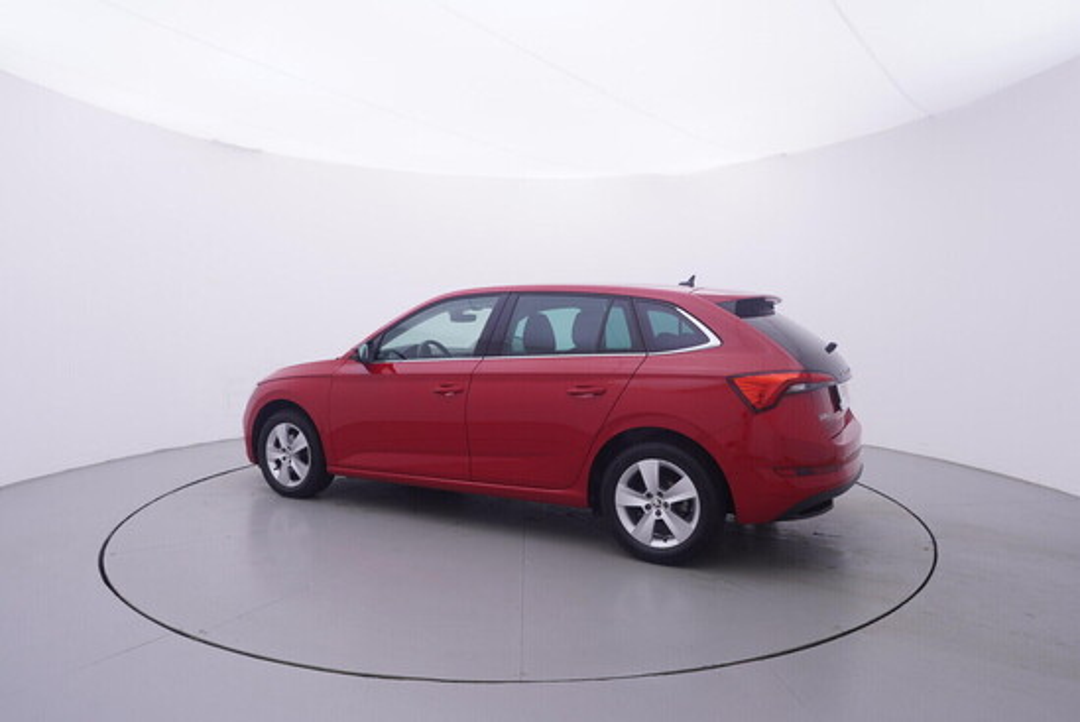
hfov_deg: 77.3
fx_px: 676
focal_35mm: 22
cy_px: 361
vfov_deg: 56.2
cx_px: 540
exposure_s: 1/80
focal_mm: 15
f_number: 5
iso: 200
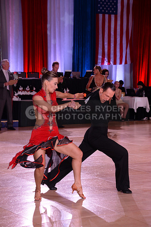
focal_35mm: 112
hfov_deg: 12.2
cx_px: 76
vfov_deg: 18.3
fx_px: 707
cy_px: 114
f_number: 6.3
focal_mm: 112
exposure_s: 1/250
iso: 2000
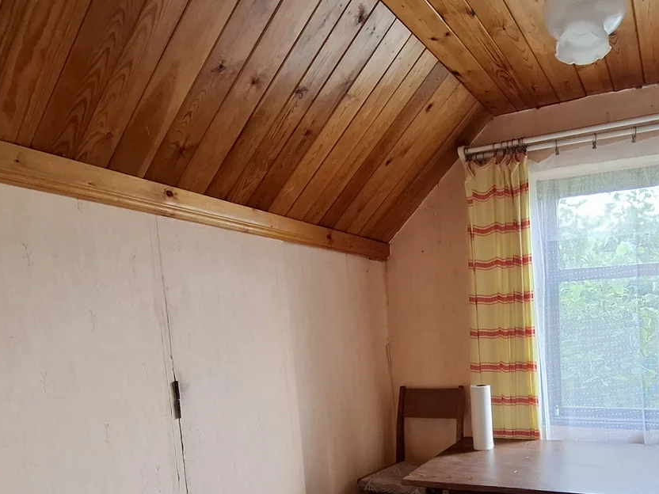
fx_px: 476
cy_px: 374
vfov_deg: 52.3
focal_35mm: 25
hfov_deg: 66.8
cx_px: 459
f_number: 2.2
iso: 200
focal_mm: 1.74
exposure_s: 1/25
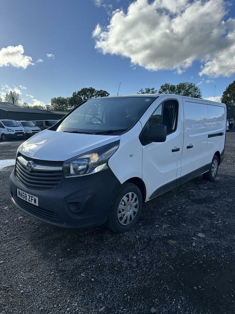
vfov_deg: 71.6
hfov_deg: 56.8
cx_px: 118
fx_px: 217
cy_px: 157
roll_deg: -0.6
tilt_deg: -8.2
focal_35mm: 24
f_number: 1.78
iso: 80
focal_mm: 6.86
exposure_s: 1/4016
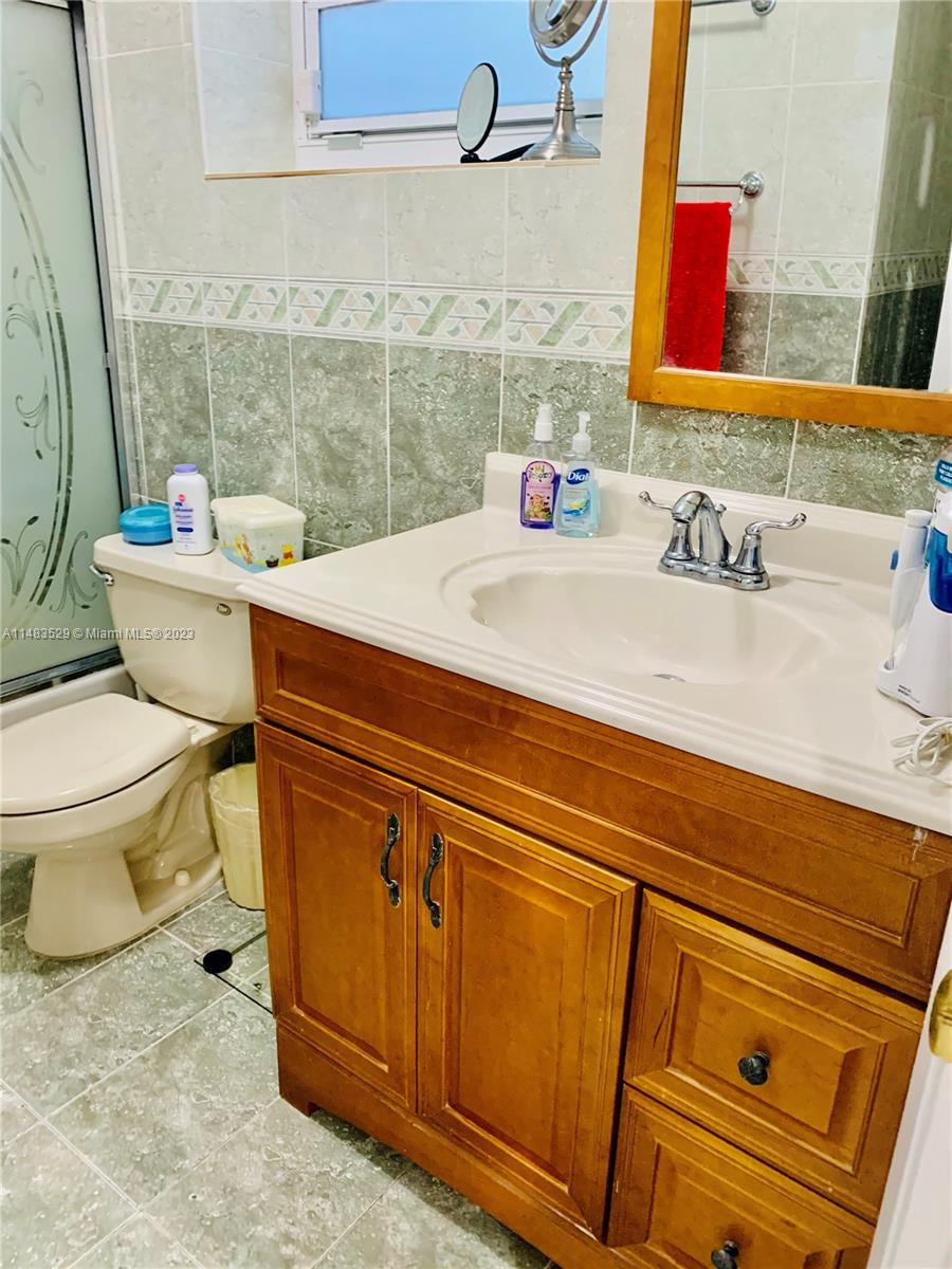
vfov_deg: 67.3
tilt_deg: -20.1
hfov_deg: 53.1
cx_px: 476
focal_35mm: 26
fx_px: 953
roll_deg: -1.9
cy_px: 634
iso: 320
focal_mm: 4.25
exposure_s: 1/60
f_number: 1.8
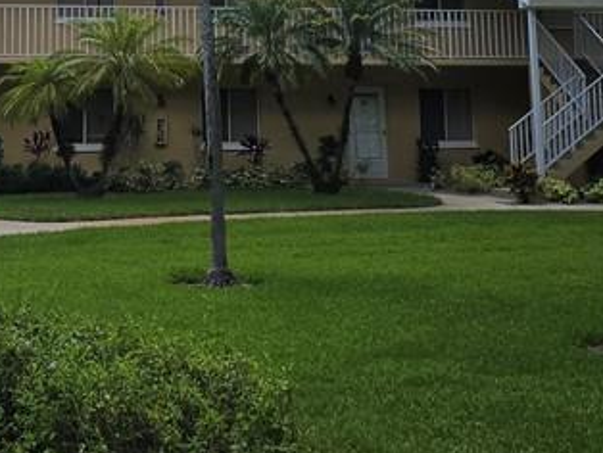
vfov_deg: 18.8
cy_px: -69
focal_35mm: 75
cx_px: 127
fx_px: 1307
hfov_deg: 25.6
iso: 12
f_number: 1.7
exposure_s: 1/650
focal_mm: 6.3
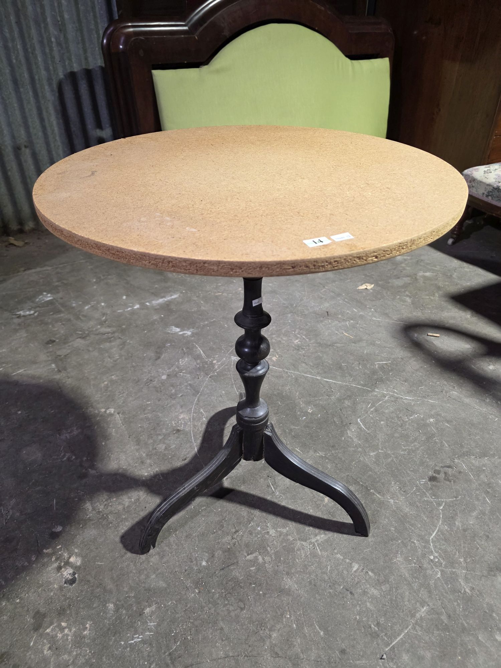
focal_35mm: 23
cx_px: 250
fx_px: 444
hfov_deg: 58.9
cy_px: 334
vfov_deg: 73.9
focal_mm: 6.3
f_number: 1.7
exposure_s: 1/100
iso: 400
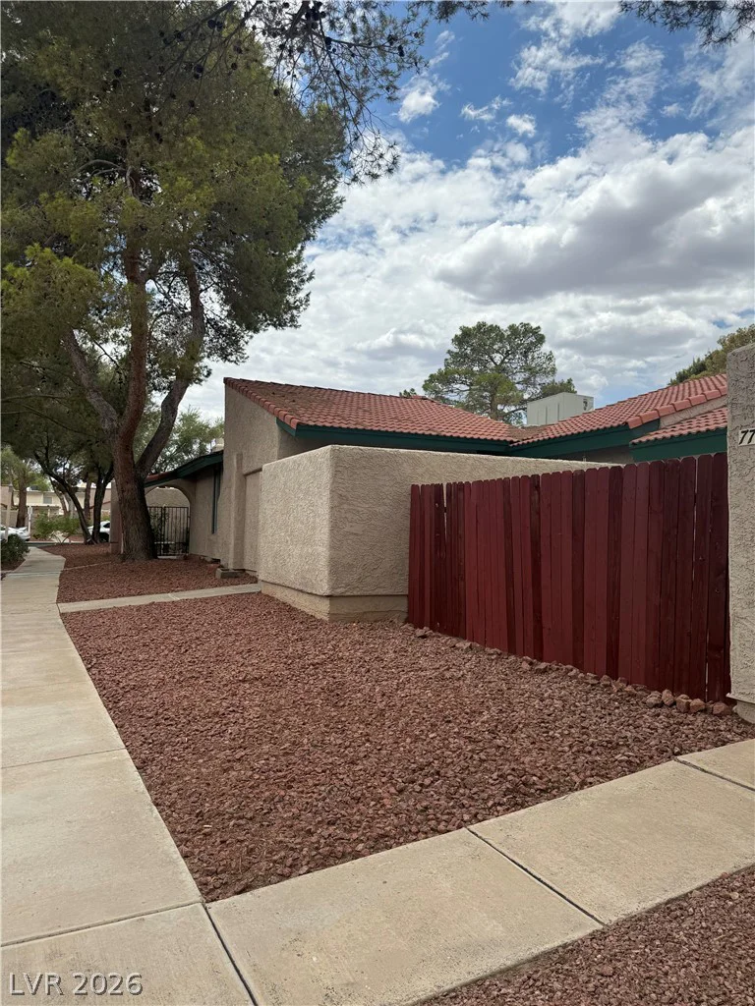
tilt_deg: +3.3
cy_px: 503
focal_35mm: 24
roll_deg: -1.3
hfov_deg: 56.8
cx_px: 378
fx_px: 698
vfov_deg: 71.6
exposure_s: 1/7353
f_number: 1.78
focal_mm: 6.76
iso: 80
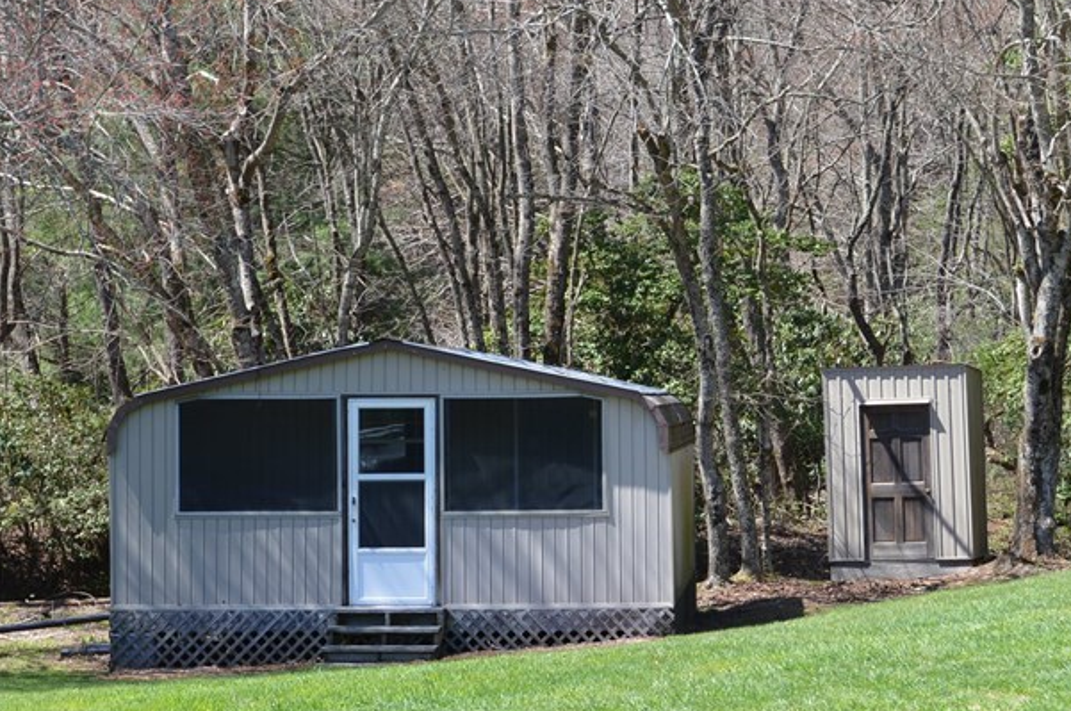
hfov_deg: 21.4
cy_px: 330
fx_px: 2820
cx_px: 694
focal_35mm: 95
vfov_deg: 14.4
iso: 100
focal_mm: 35
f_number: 5.6
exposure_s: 1/125
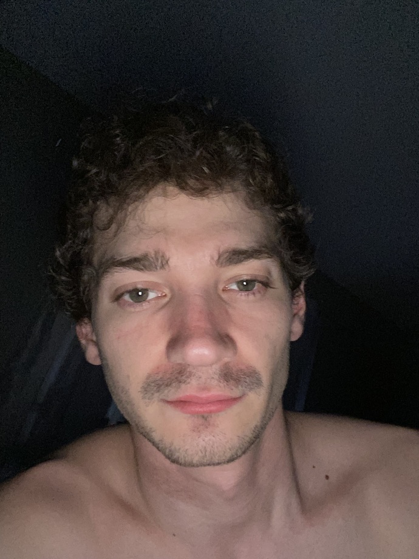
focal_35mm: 30
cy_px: 280
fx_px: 484
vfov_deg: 60.0
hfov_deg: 46.8
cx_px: 210
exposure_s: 1/28
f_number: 2.2
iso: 400
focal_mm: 2.71
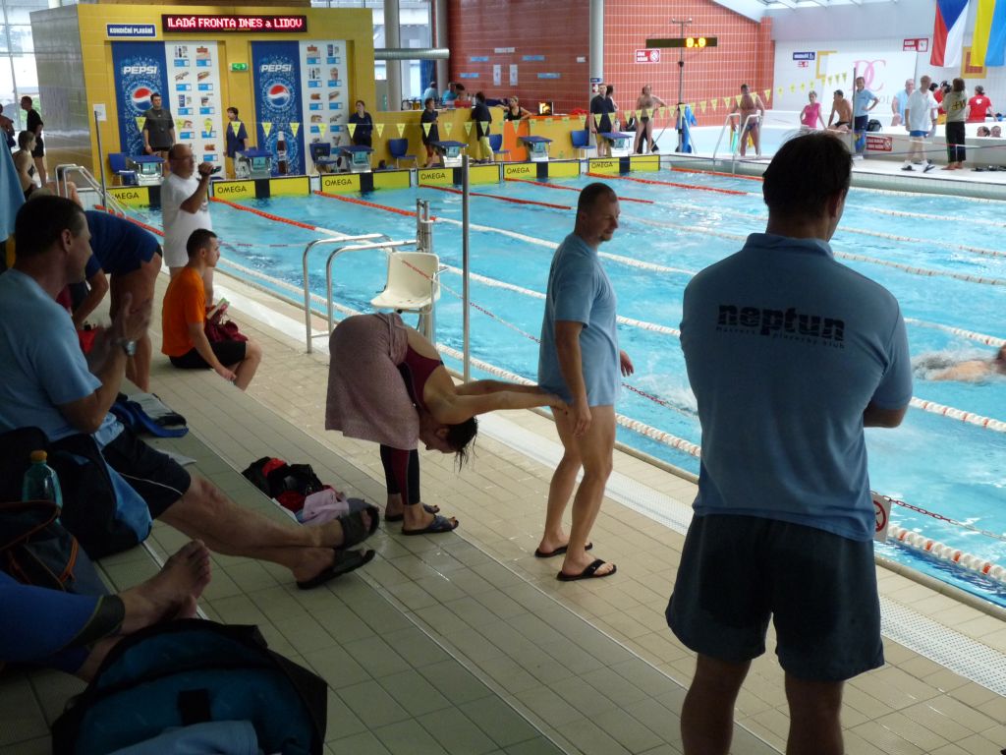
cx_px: 503
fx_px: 1279
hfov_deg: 42.9
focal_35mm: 44
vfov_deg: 32.9
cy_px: 378
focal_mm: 7.8
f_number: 3
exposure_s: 1/30
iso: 320
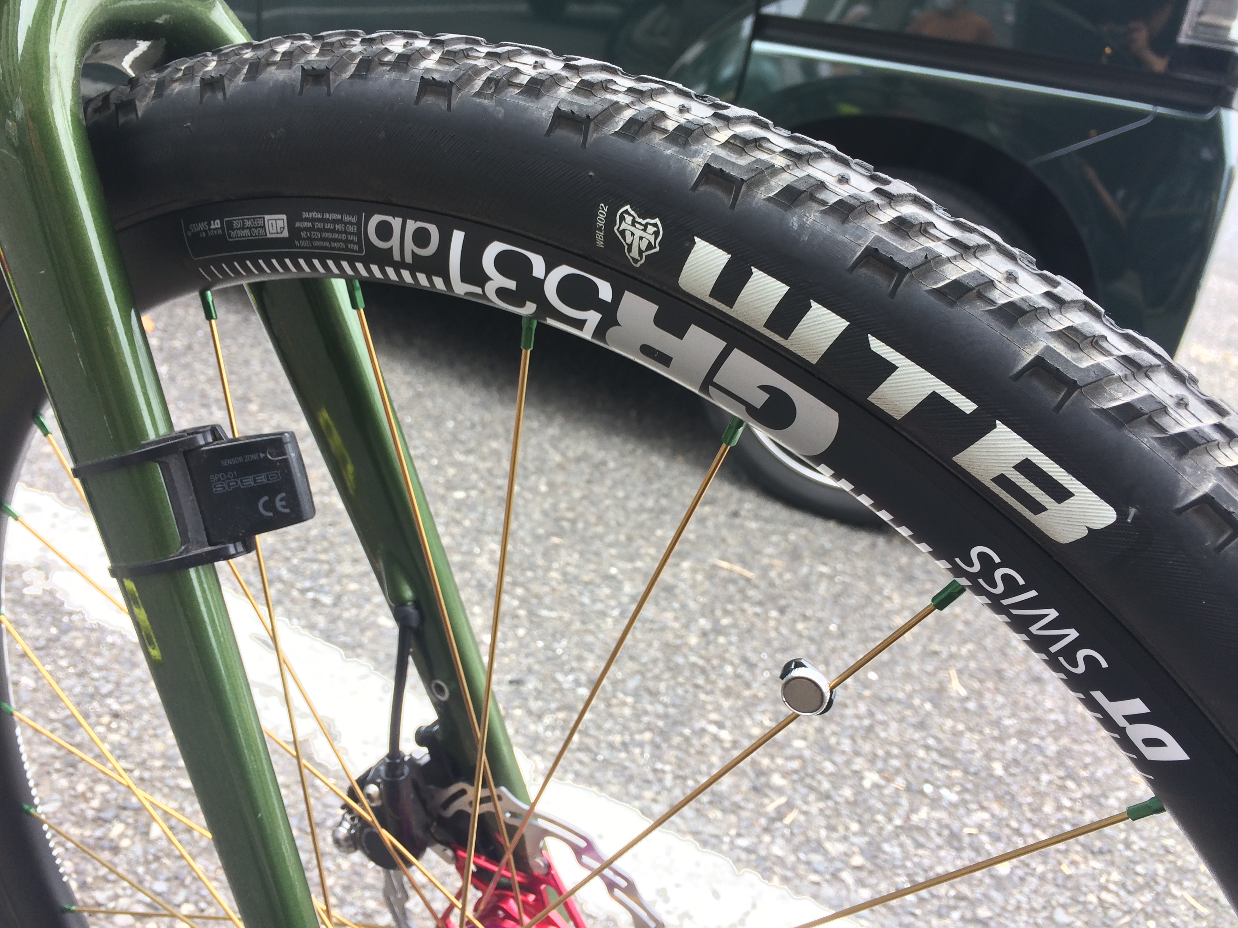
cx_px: 619
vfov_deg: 48.2
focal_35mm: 29
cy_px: 464
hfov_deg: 61.7
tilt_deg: -26.1
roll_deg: -10.3
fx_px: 1037
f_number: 2.2
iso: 32
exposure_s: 1/173
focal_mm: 4.15
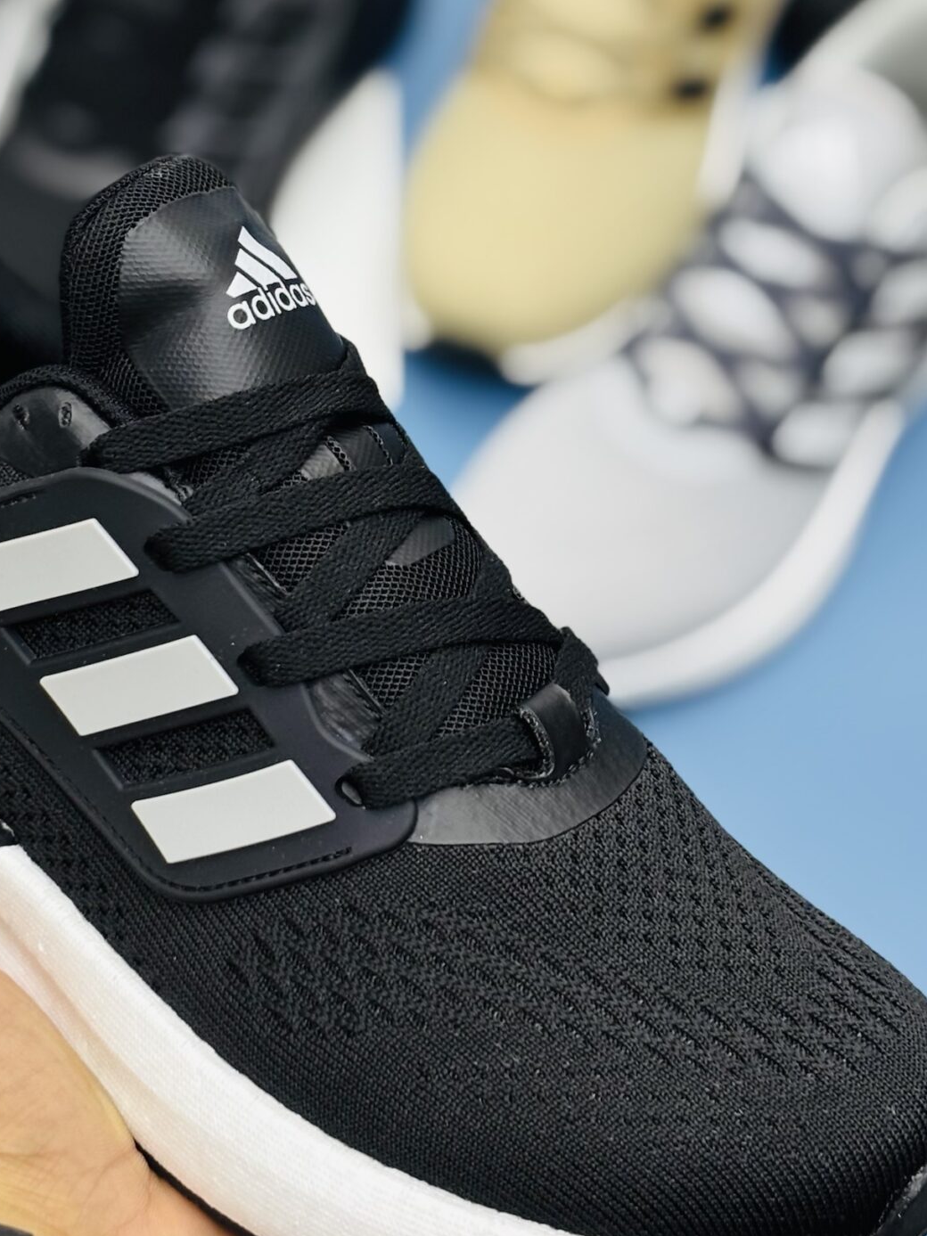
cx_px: 243
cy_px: 426
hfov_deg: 15.3
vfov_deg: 20.4
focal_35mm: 96
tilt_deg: -53.3
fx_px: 3428
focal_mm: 5.96
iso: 25
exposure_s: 1/100
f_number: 1.6
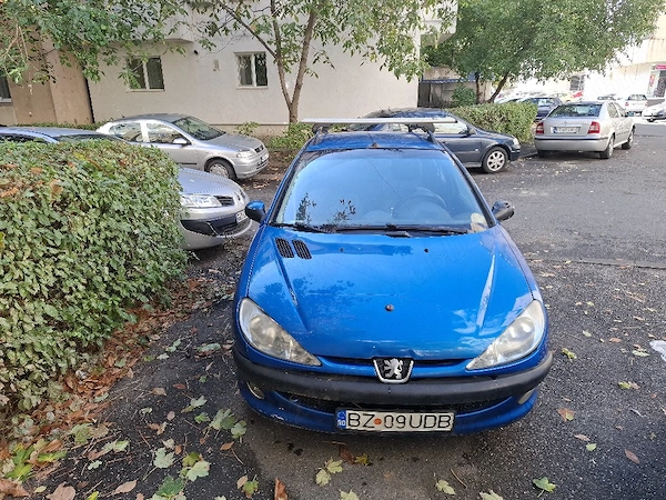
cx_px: 333
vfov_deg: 58.9
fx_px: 443
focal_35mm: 23
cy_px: 250
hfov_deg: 73.9
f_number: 1.8
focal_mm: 5.54
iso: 50
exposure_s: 1/250
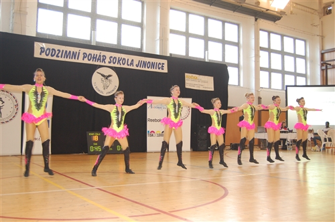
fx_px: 335
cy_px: 111
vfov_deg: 36.8
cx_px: 168
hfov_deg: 53.2
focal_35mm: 36
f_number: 4
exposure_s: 1/60
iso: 560
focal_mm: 24
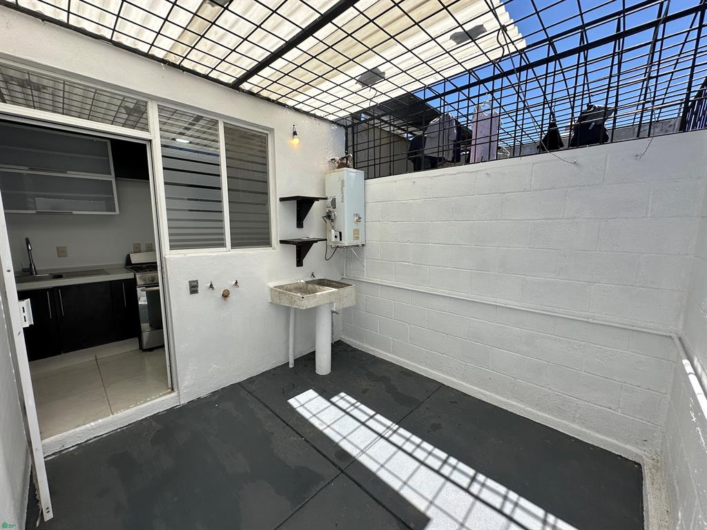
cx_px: 354
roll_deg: -1.3
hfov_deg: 102.1
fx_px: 286
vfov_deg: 85.7
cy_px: 265
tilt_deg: -9.6
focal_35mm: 14
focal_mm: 2.22
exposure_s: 1/1171
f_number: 2.2
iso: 40
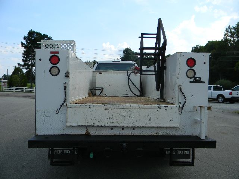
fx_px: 193
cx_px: 120
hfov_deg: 63.4
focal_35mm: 28
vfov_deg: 49.7
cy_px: 90
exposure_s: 1/654
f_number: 3.5
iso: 80
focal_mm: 5
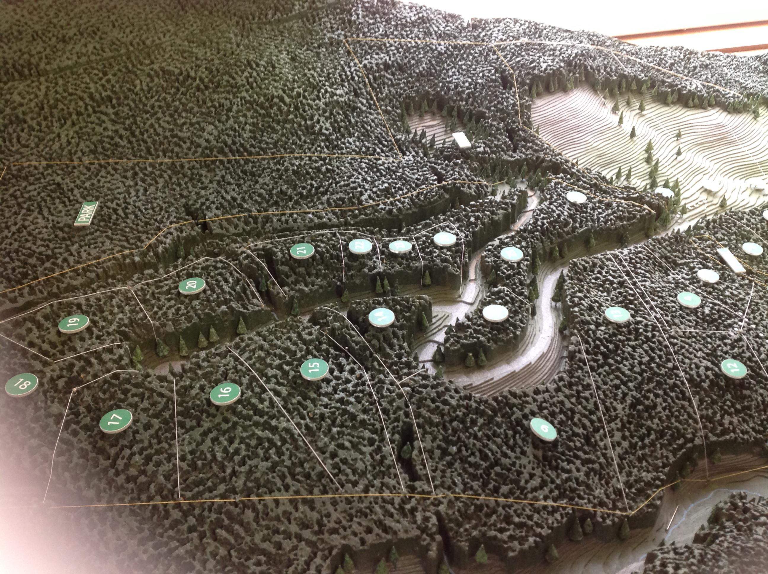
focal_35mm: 35
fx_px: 775
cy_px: 287
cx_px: 384
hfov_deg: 52.7
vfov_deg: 40.6
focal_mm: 4.28
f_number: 2.4
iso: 160
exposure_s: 1/15
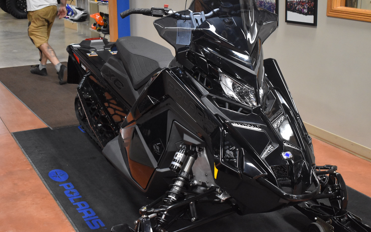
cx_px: 189
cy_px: 113
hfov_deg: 38.2
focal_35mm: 53
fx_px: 536
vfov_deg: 24.4
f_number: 4.5
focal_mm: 34
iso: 4000
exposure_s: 1/125
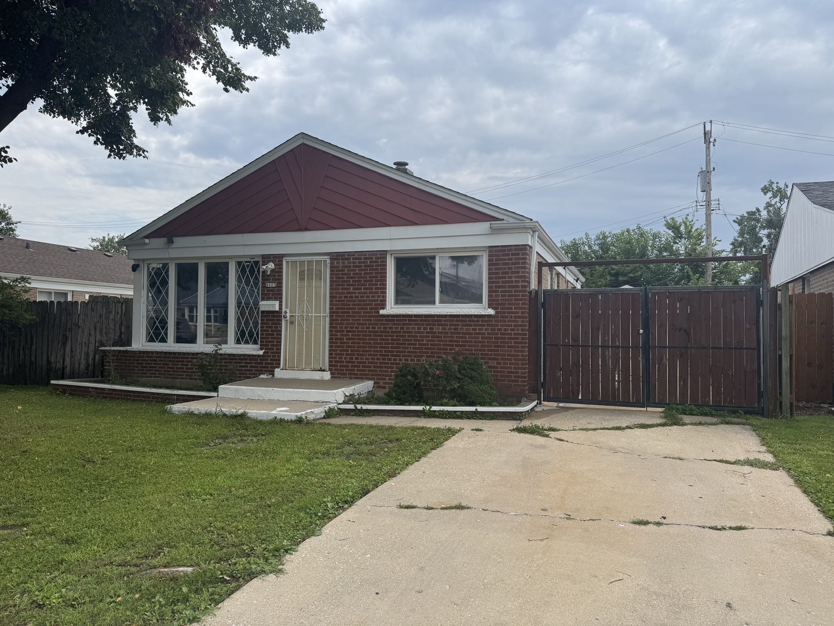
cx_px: 417
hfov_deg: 71.6
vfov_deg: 56.8
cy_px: 313
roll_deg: -1.1
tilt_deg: +0.9
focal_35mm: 24
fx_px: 578
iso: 80
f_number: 1.78
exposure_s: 1/4950
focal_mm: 6.76
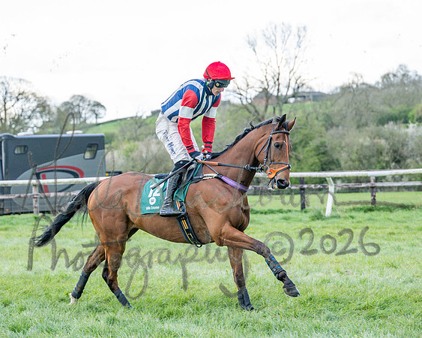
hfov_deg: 16.3
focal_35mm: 118
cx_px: 212
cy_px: 169
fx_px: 1477
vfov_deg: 13.0
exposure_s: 1/1000
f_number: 2.8
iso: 400
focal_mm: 70
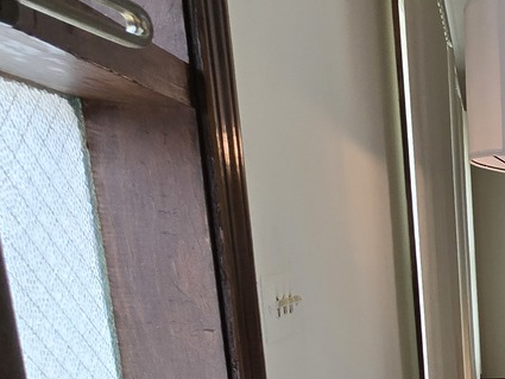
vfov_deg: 29.8
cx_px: 790
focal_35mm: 44
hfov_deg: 27.0
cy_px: 411
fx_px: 642
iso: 50
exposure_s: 1/175
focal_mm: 2.2
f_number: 2.2
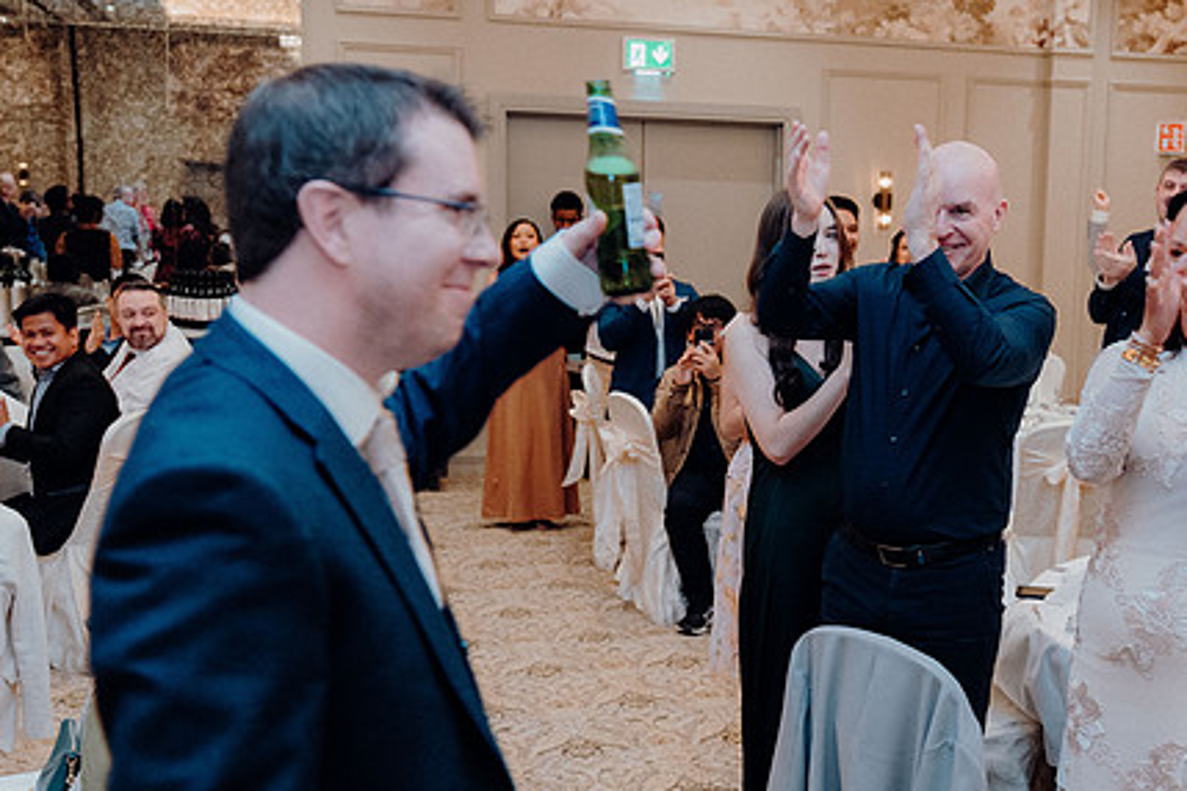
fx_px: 1517
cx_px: 783
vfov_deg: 29.2
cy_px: 460
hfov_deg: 42.2
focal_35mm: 46
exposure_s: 1/160
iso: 3200
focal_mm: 34
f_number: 3.5
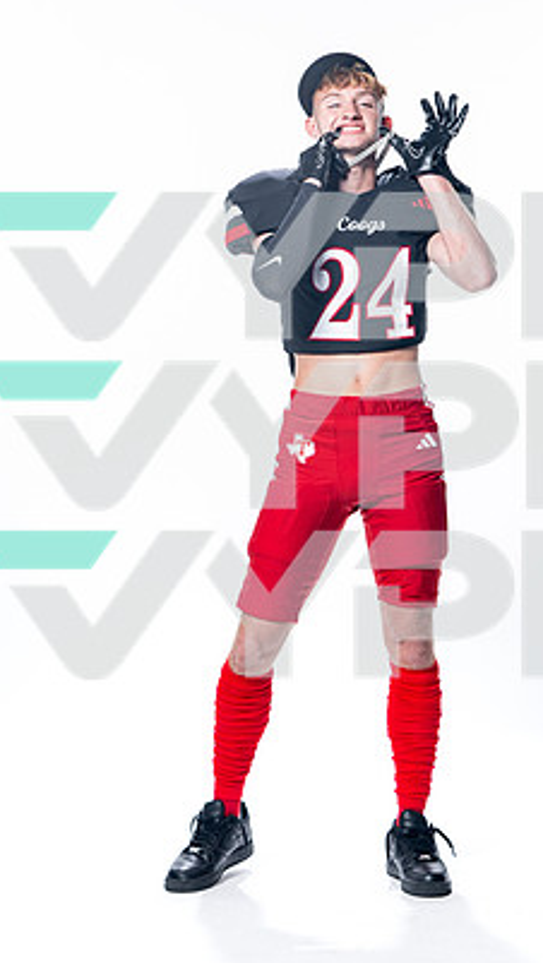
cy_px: 437
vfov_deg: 21.1
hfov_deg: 12.0
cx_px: 332
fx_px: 2581
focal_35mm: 101
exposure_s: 1/250
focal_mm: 86
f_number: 5.6
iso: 100
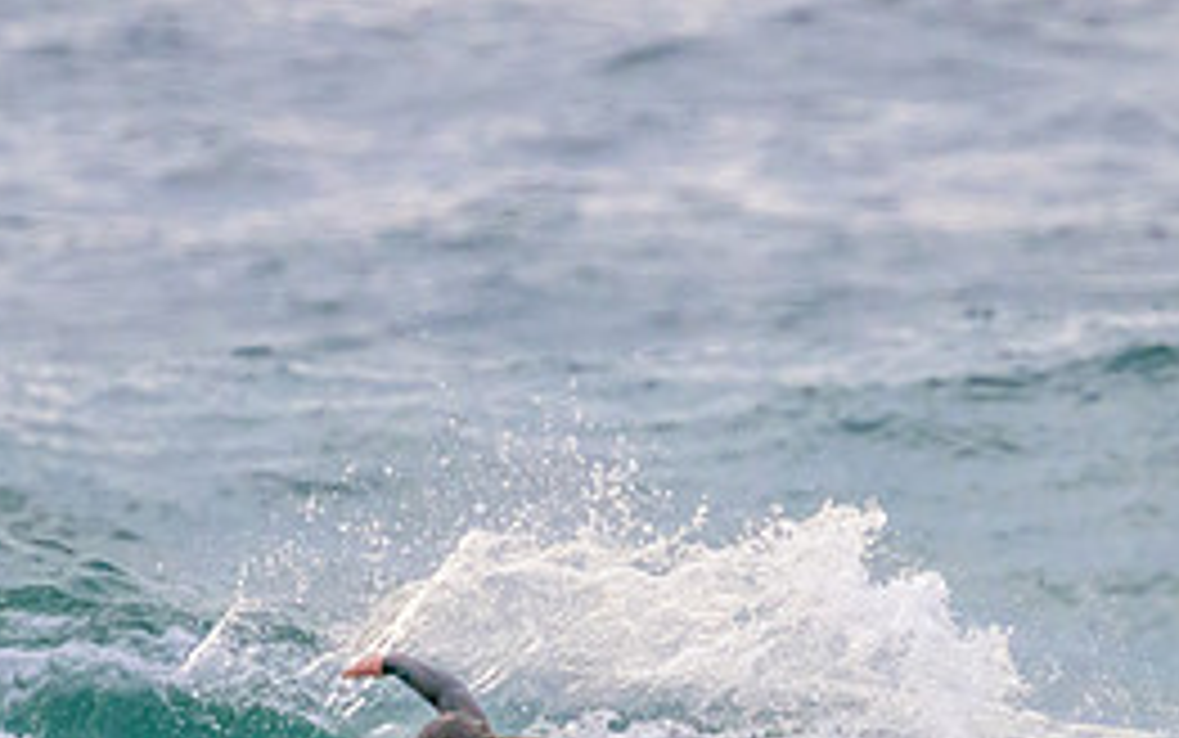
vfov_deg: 0.7
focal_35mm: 1804
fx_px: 57990
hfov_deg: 1.2
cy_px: 821
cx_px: 585
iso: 12800
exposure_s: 1/2000
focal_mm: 800
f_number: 11
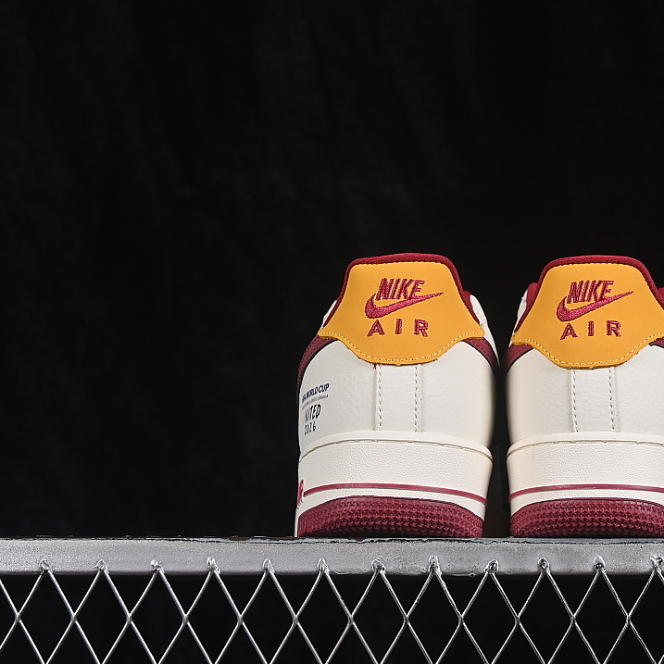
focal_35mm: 96
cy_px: 332
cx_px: 499
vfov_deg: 18.1
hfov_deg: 18.0
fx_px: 2083
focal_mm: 50
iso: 160
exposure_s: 1/80
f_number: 8
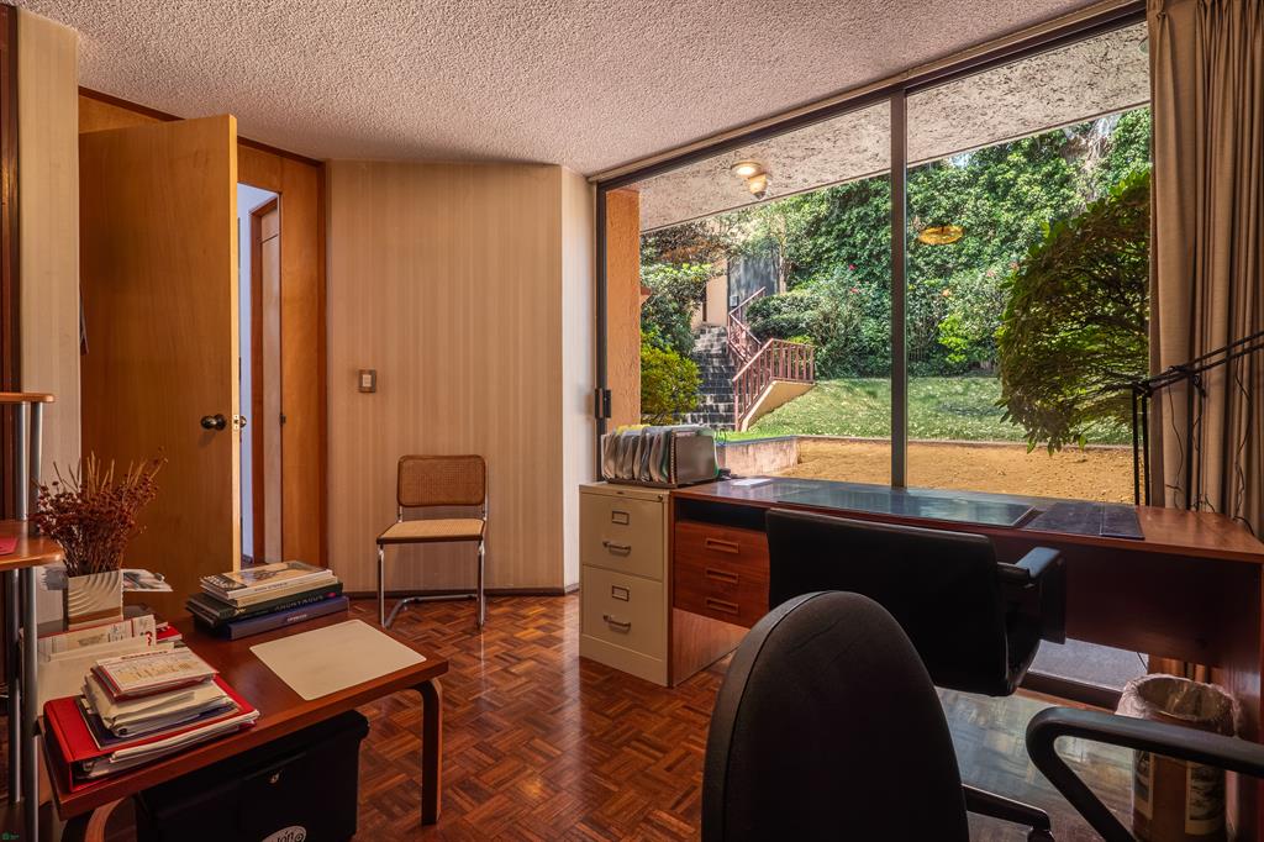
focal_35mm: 16
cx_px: 632
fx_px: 579
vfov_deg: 72.0
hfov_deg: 95.0
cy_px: 421
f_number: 8
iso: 100
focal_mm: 11
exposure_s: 1/15
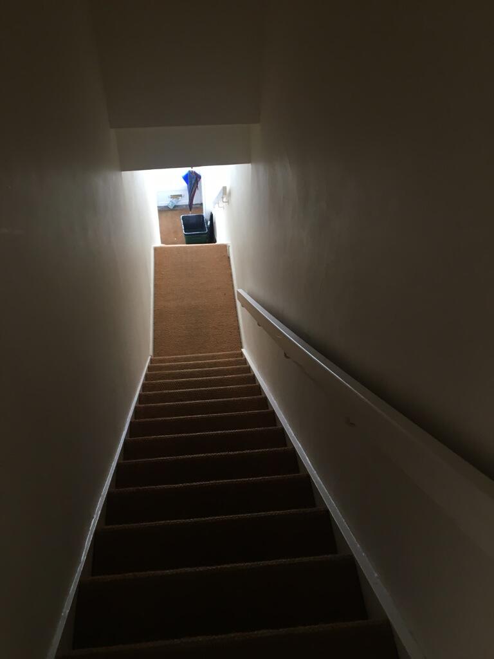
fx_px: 552
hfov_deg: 48.2
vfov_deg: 61.7
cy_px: 330
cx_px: 247
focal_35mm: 29
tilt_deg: -49.0
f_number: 2.2
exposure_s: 1/33
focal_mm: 4.15
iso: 64
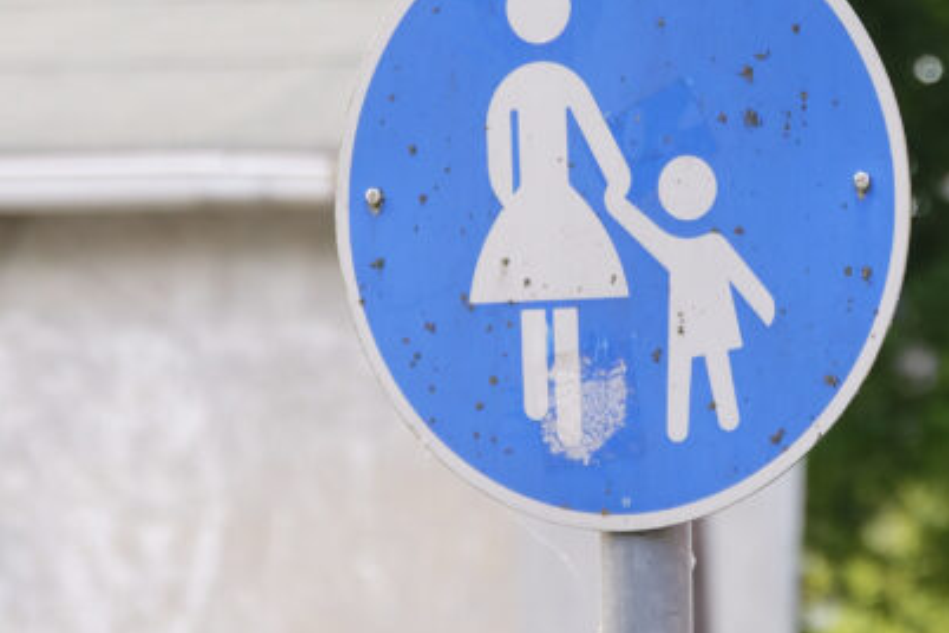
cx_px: 489
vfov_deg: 2.1
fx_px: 17634
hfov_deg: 3.1
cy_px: -569
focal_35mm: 669
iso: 720
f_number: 6.3
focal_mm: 140
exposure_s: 1/200
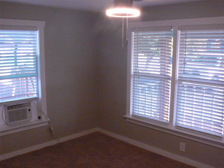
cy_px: 84
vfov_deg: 39.7
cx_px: 112
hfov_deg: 51.4
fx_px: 233
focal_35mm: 36
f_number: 7.1
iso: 400
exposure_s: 1/20
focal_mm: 6
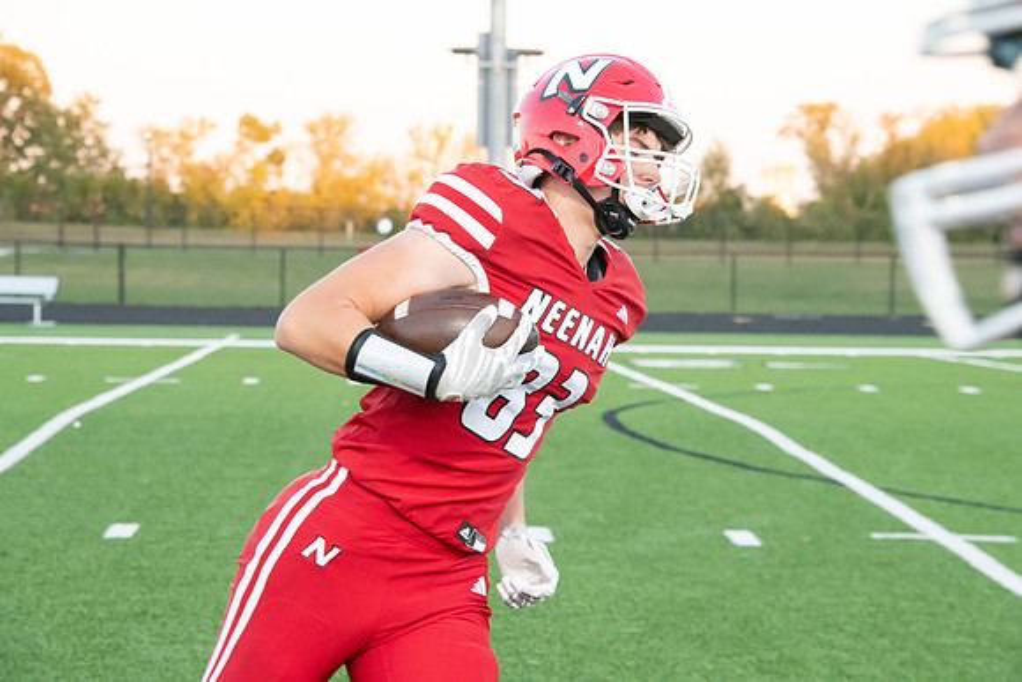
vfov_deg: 9.5
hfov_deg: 14.2
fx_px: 4117
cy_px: 341
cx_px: 511
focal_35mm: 145
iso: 8000
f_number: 9
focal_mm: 145
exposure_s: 1/400
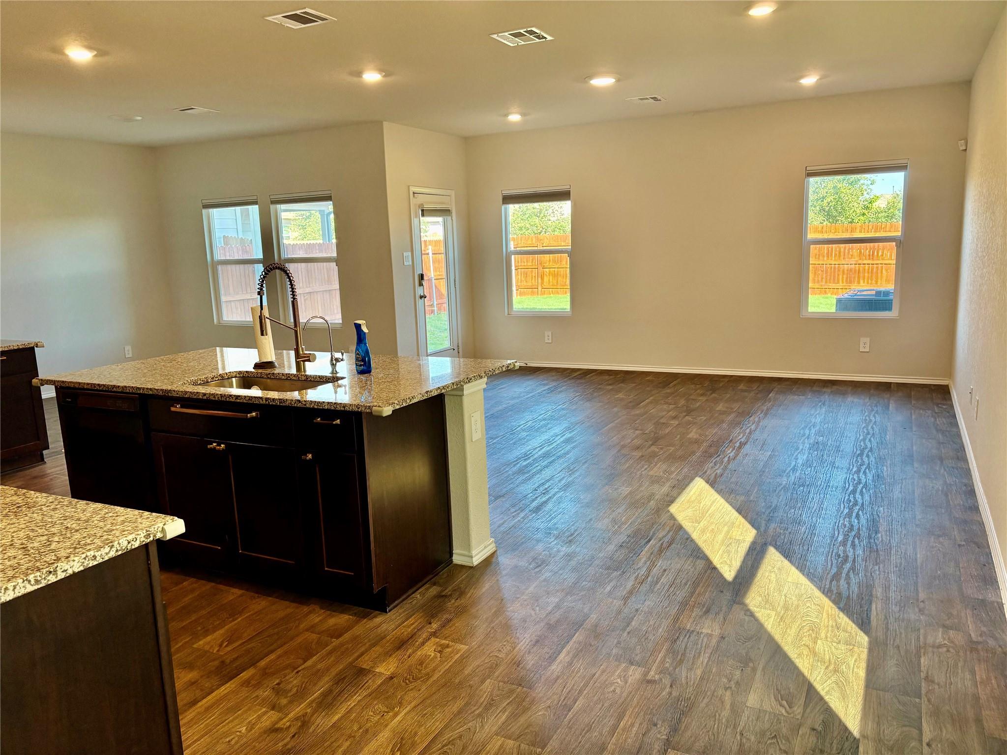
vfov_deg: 53.1
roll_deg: +2.7
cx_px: 504
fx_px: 756
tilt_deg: -9.6
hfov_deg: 67.3
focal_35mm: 26
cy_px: 378
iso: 125
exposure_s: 1/143
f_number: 1.6
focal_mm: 5.96
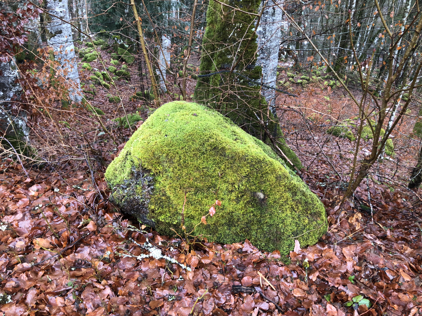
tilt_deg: -27.6
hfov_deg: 63.4
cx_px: 211
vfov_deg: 49.7
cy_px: 158
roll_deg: +1.1
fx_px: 341
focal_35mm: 28
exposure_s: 1/100
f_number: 1.8
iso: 80
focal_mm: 3.99
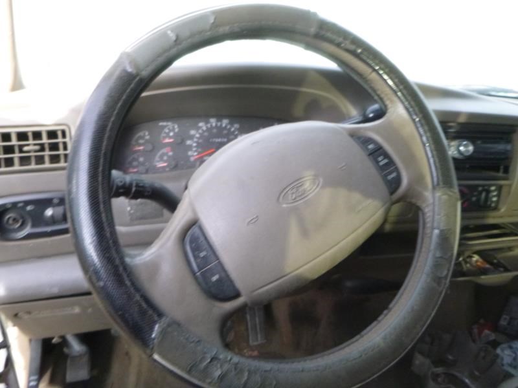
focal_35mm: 25
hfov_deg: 69.4
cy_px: 194
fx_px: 374
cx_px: 259
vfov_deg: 54.9
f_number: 3.9
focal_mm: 4.5
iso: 400
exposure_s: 1/50
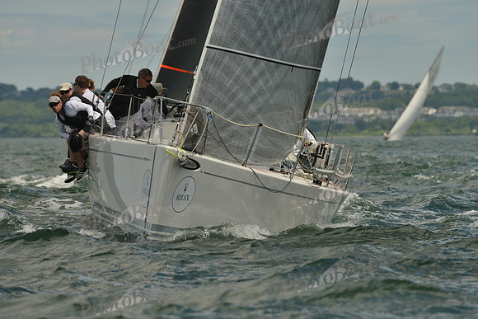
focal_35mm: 400
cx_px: 239
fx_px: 5312
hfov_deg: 5.2
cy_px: 160
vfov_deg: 3.4
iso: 200
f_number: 8
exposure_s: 1/800
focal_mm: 400
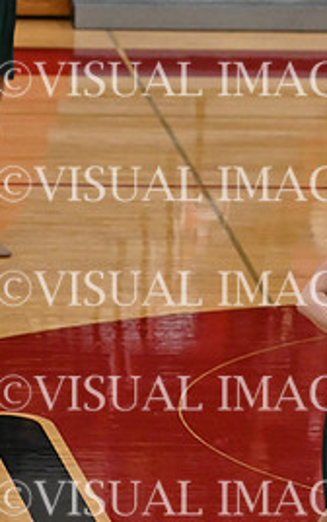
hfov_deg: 3.6
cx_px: 371
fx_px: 5265
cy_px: 341
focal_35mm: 370
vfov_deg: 5.7
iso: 5000
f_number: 4
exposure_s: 1/400
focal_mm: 112
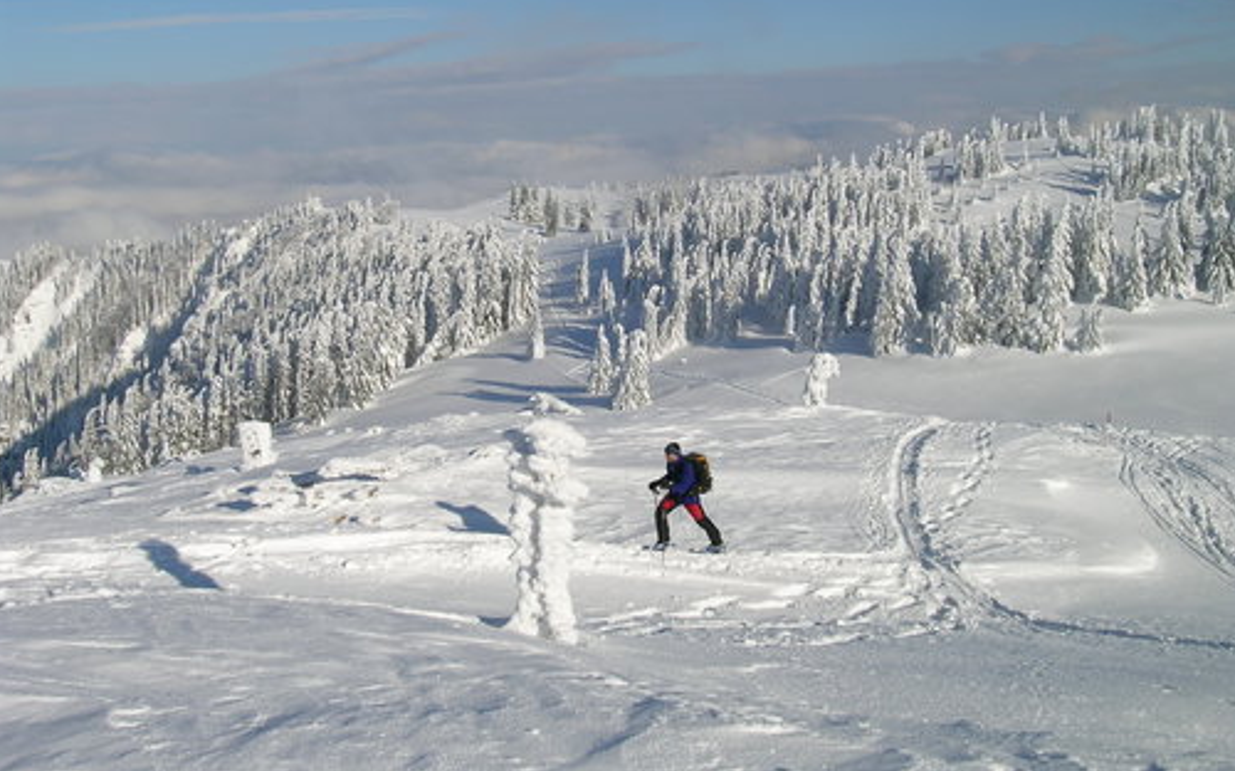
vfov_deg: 33.5
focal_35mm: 38
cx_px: 625
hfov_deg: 51.6
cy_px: 319
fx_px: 1278
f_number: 7.6
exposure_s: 1/414
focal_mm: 7.2
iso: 50
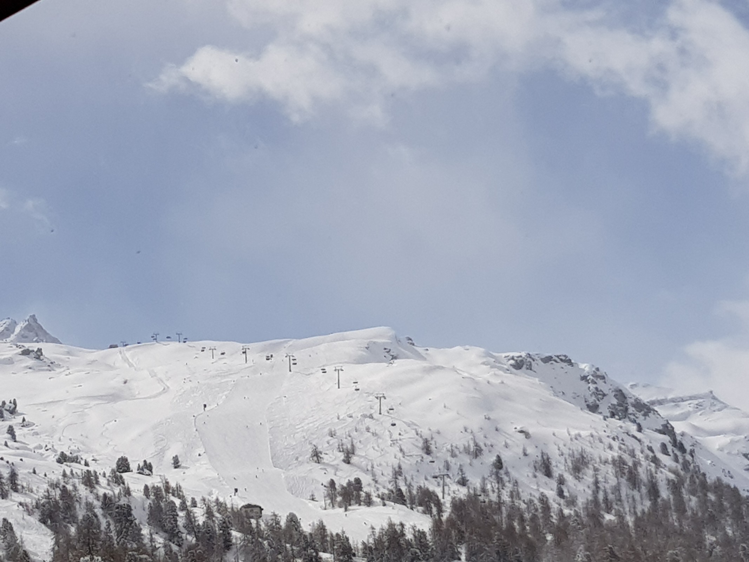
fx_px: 563
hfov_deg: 67.3
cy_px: 281
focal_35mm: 26
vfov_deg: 53.1
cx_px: 374
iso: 40
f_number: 1.7
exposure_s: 1/5472
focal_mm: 4.2
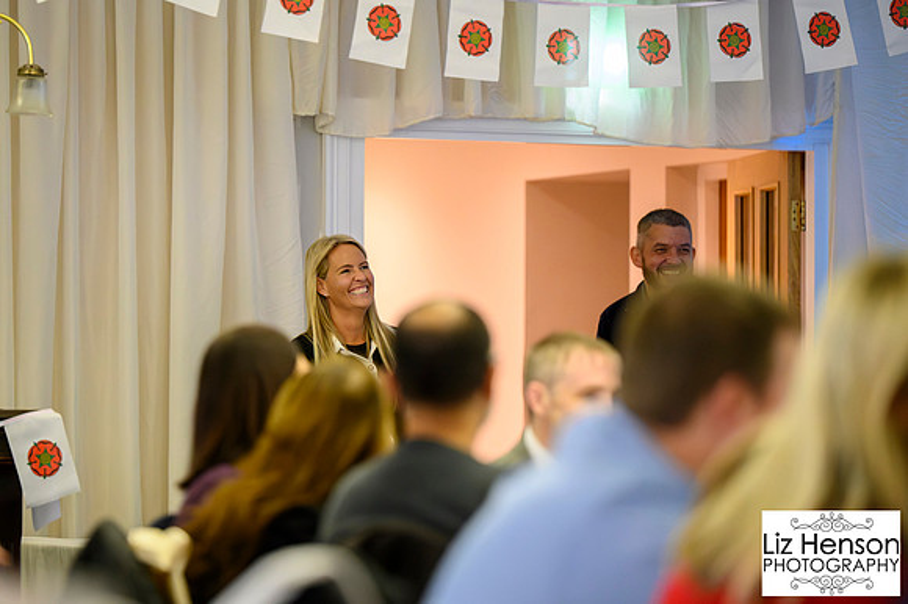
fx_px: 5034
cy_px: 335
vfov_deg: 6.9
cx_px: 378
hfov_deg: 10.3
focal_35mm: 200
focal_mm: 170
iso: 12800
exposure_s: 1/200
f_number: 2.8
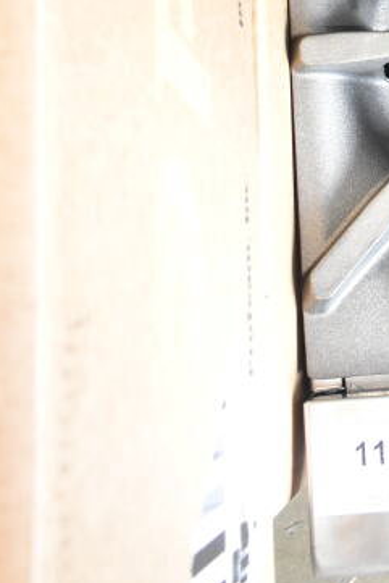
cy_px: -103
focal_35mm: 76
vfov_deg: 24.3
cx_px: 486
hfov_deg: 17.0
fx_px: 1231
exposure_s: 1/40
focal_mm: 20
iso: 1600
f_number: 3.8
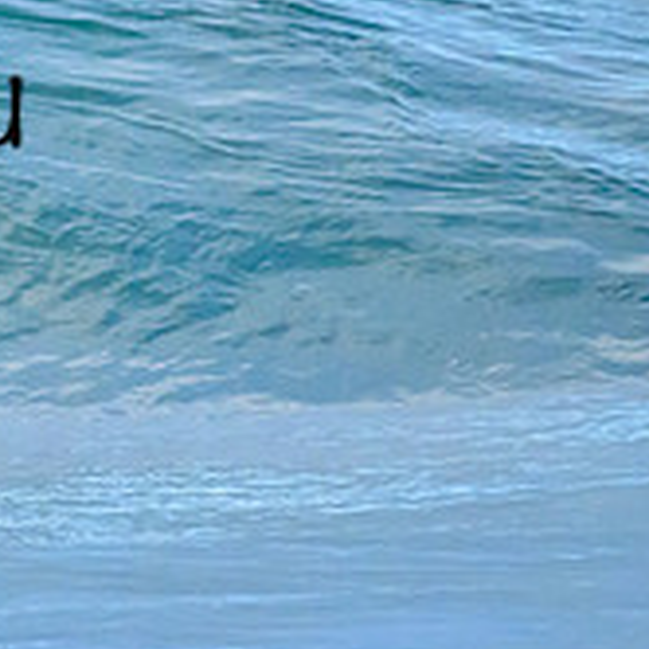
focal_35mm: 2670
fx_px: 56635
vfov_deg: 0.7
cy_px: -39
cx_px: -535
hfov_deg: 0.7
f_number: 6.3
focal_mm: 800
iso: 6400
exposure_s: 1/2000
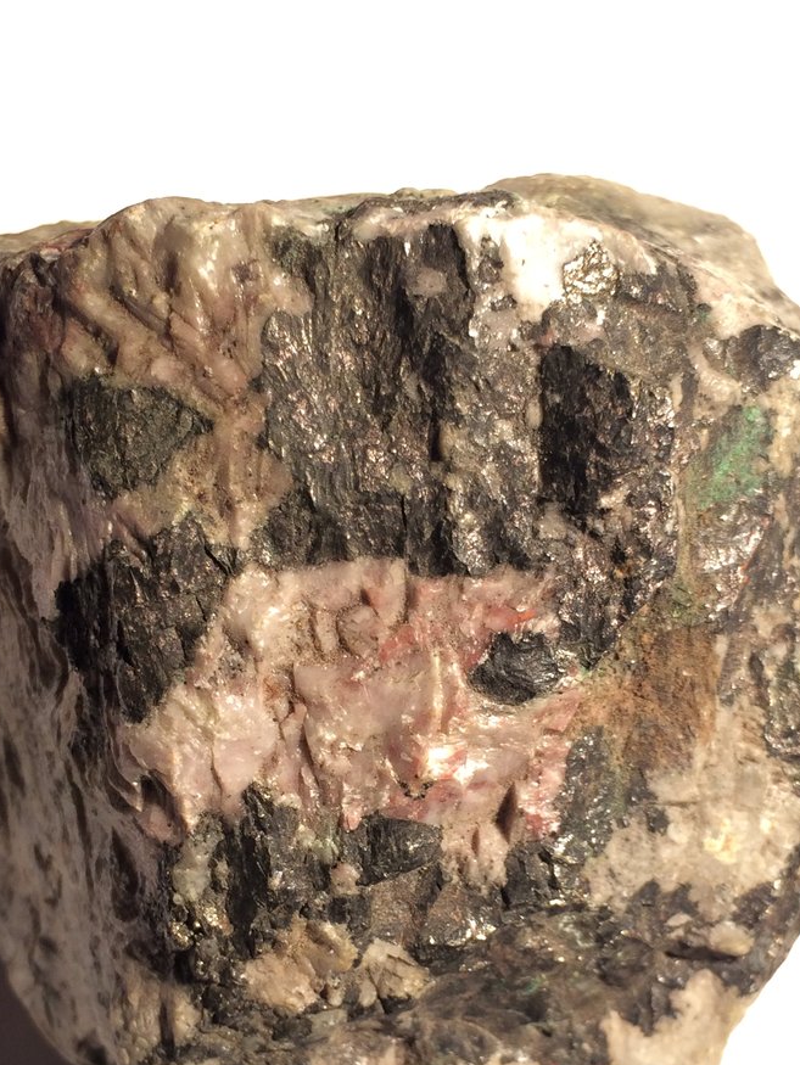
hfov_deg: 27.5
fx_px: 1632
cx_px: 438
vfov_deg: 36.0
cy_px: 667
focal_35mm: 53
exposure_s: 1/60
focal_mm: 4.15
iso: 40
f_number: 2.2
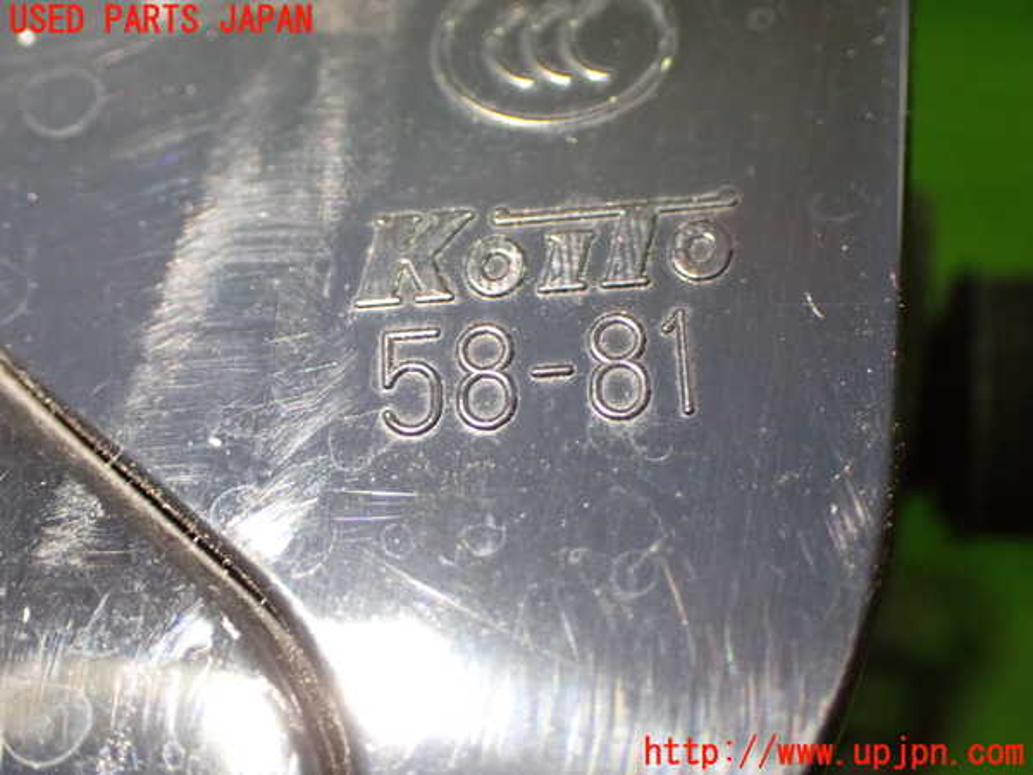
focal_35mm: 58
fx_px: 1731
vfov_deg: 25.2
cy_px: 388
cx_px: 516
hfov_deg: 33.2
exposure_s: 1/60
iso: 1250
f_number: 3.5
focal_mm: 10.35
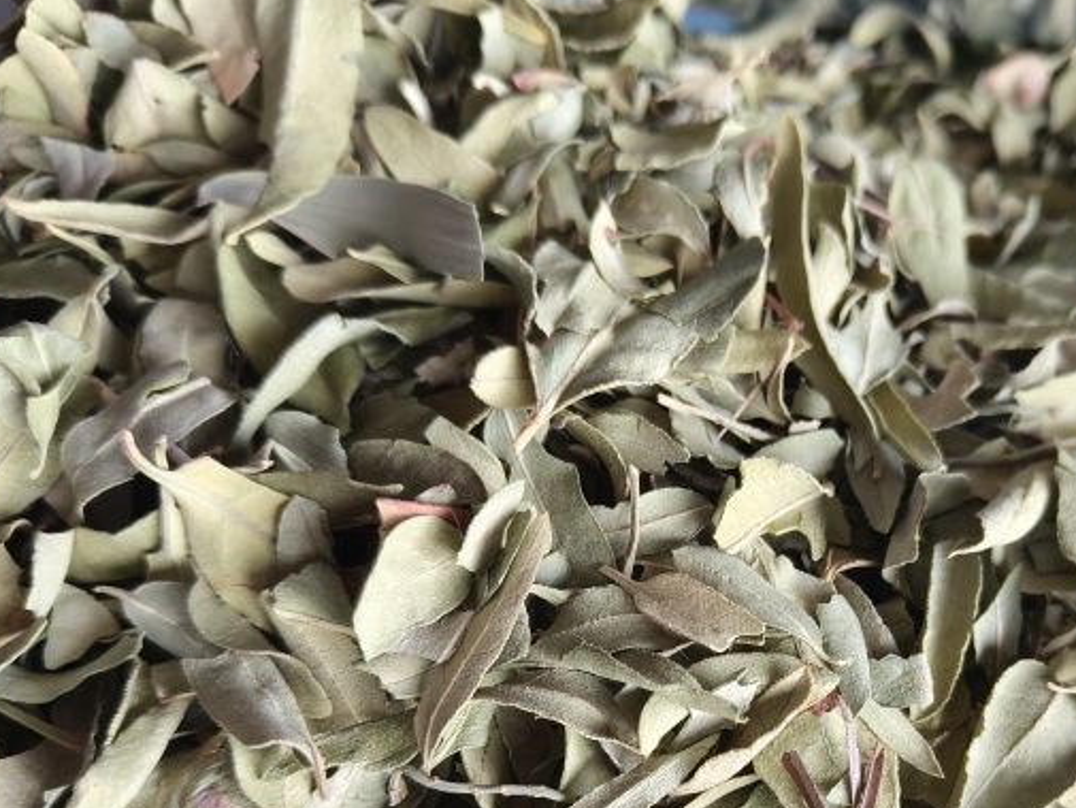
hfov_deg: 48.1
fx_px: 1181
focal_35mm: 38
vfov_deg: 36.8
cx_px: 724
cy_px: 605
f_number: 1.8
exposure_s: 1/100
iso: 160
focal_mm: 5.59
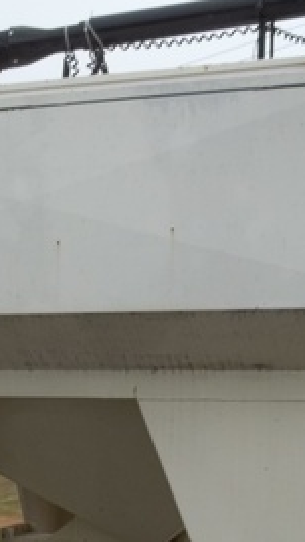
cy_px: 374
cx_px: 77
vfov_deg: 28.7
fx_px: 1048
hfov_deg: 16.5
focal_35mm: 73
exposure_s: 1/200
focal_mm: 5.9
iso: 64
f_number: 3.3
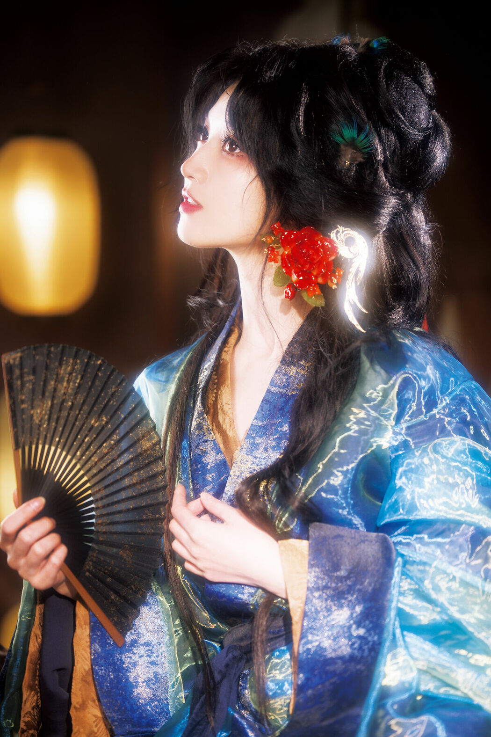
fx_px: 2741
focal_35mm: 134
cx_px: 246
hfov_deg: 10.2
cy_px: 368
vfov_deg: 15.3
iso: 200
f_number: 3.2
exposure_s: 1/60
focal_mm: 135
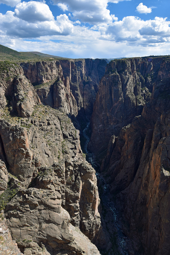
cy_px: 128
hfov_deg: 59.5
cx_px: 85
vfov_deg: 81.2
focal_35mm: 21
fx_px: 149
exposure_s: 1/200
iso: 100
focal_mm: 14
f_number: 9
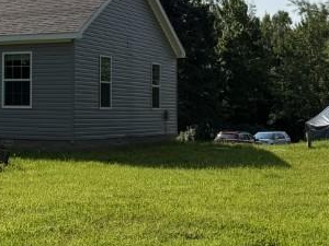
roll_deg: +0.0
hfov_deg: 22.9
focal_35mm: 82
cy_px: 82
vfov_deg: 17.9
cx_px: 3
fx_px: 779
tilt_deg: +1.7
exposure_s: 1/8130
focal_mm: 6.76
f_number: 1.78
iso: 80
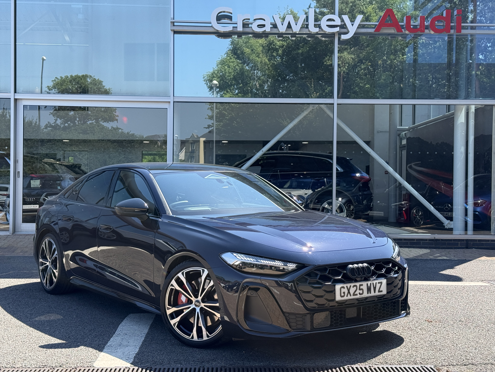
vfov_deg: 30.3
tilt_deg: +0.5
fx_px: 686
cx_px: 248
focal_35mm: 48
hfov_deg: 39.7
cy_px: 186
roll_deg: -0.3
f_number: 1.78
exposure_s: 1/1608
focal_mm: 6.76
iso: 100
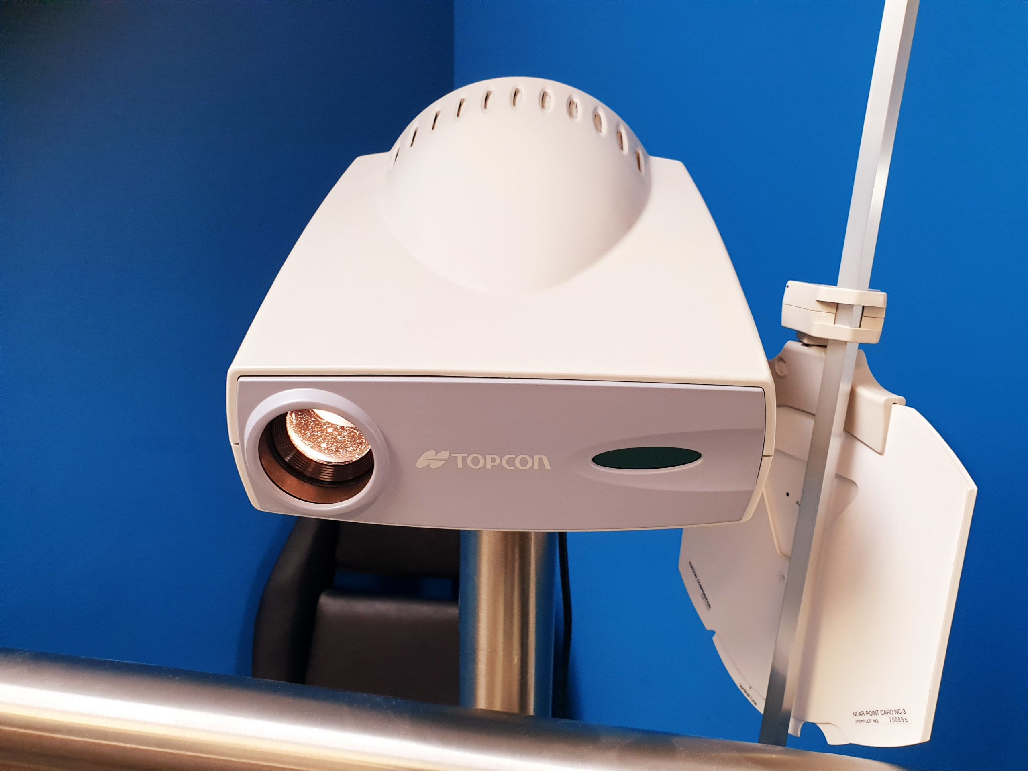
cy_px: 386
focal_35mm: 26
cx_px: 514
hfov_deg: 67.3
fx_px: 772
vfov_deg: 53.1
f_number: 2.4
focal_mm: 4.3
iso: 160
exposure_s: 1/50
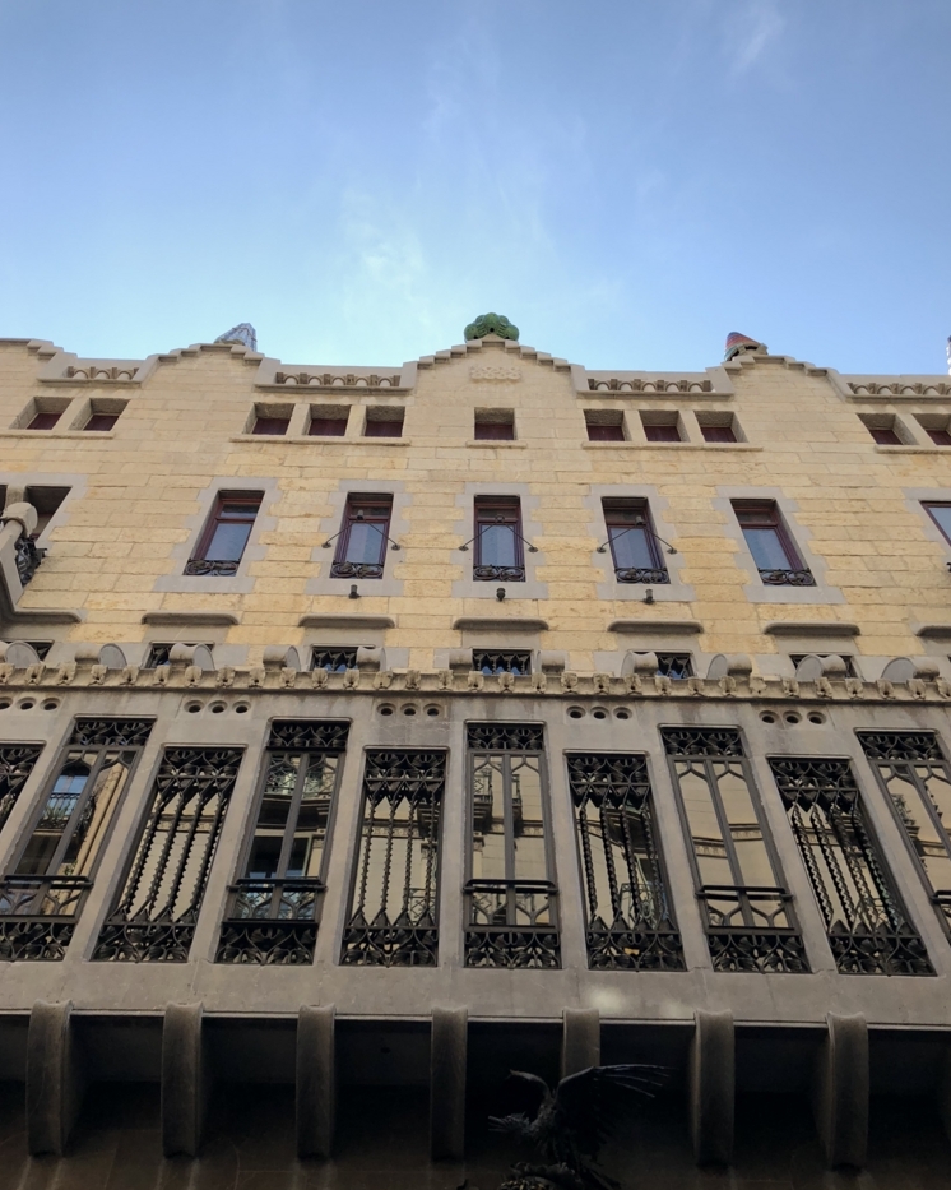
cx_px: 472
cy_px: 633
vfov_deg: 58.7
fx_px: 1056
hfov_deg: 48.5
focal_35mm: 30
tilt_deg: +55.8
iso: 20
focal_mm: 4
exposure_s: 1/1297
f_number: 1.8
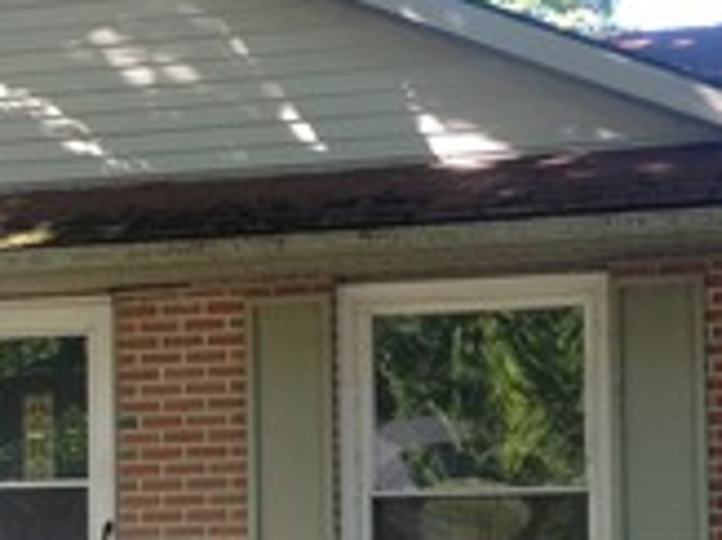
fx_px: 2293
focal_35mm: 110
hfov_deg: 17.9
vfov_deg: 13.3
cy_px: 469
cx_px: 425
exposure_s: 1/124
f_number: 2.4
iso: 50
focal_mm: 4.28
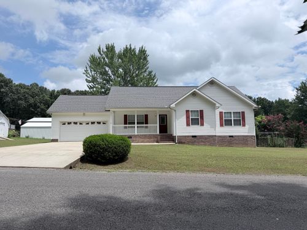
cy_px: 115
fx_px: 213
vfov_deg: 56.8
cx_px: 154
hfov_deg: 71.6
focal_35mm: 24
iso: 80
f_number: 1.78
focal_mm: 6.76
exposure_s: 1/9091
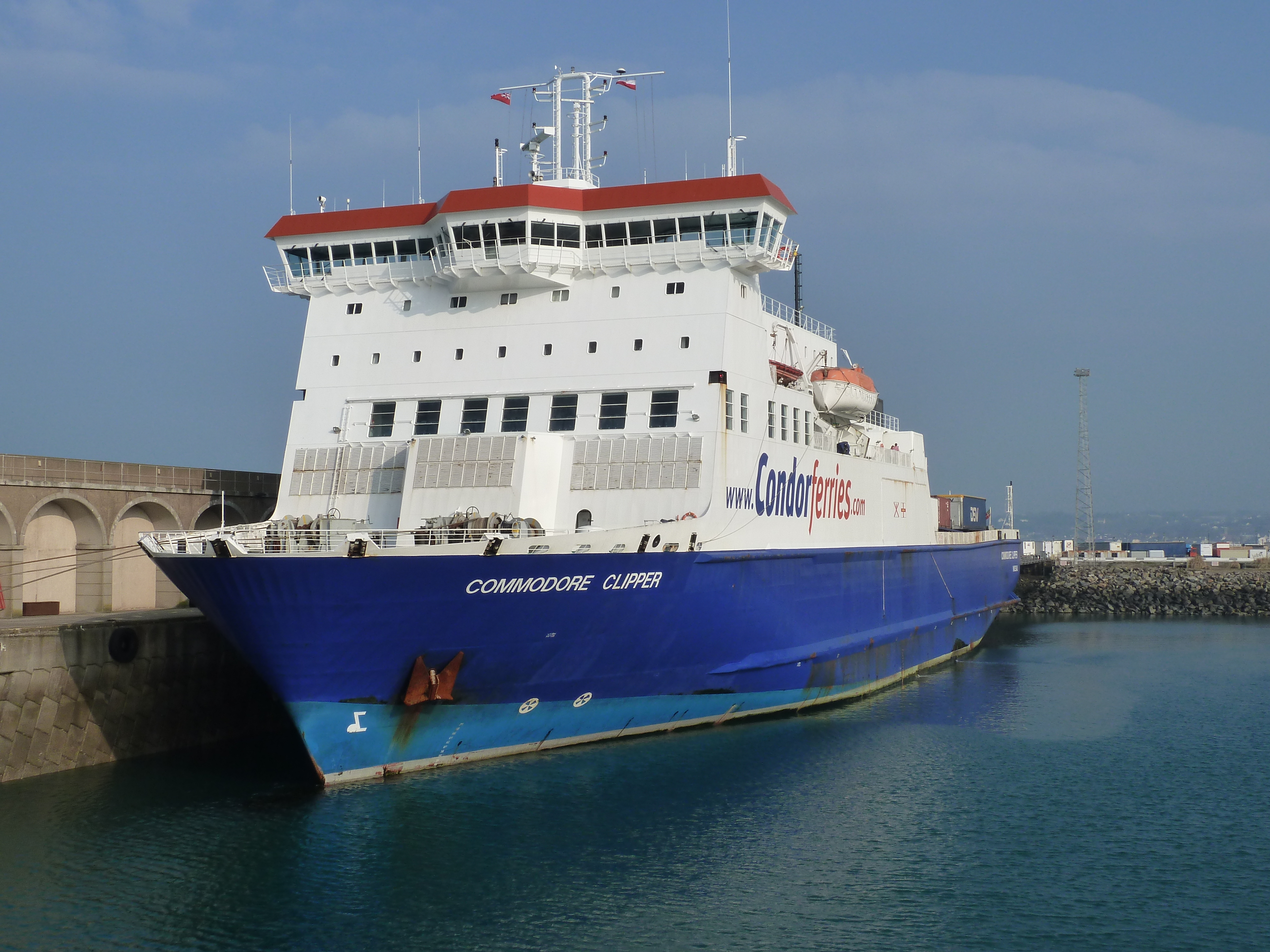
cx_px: 635
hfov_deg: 42.9
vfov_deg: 32.9
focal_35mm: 44
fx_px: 1614
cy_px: 476
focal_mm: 7.3
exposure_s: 1/500
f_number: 5.6
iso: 125
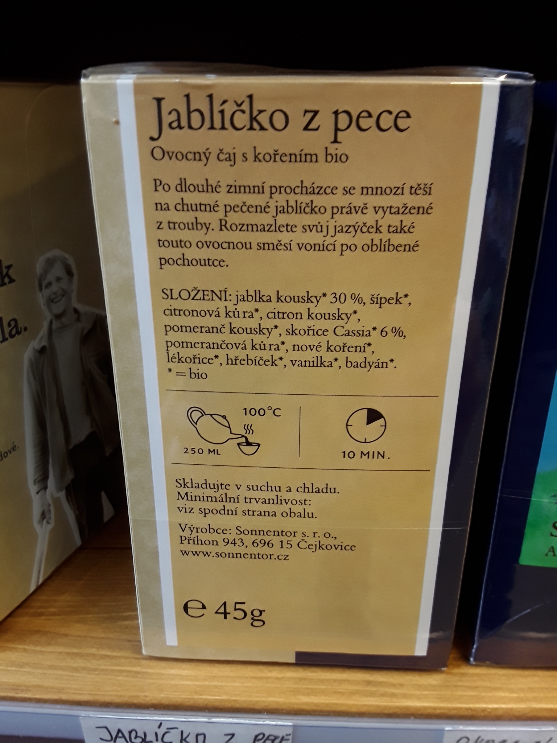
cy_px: 372
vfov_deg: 65.3
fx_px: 579
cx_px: 278
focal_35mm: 27
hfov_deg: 51.4
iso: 125
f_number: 1.9
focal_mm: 2.91
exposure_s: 1/33
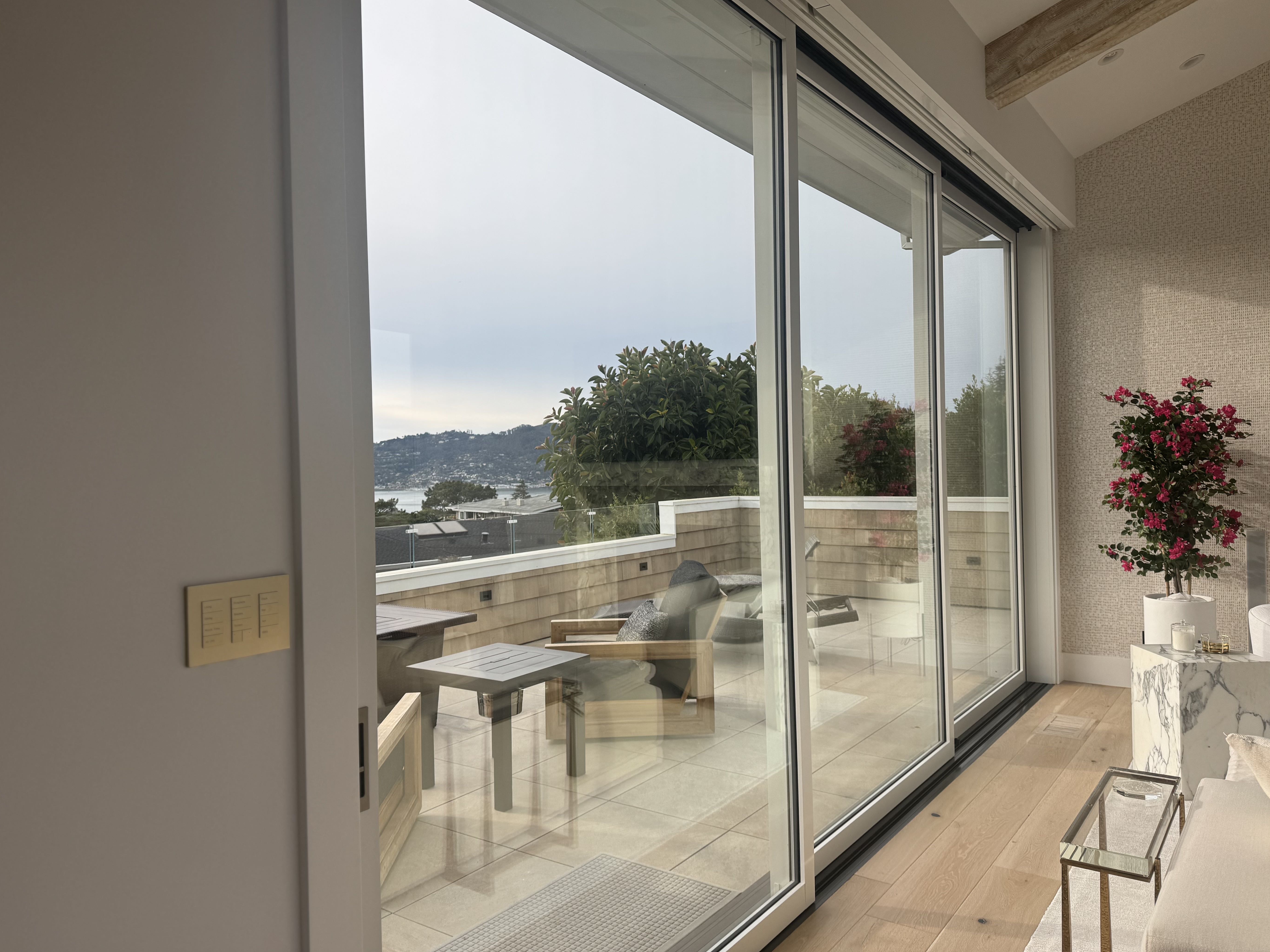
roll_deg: +1.3
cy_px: 458
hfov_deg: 69.4
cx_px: 633
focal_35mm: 25
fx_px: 917
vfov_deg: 54.9
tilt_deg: -0.7
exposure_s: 1/1456
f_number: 1.78
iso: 80
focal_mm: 6.76
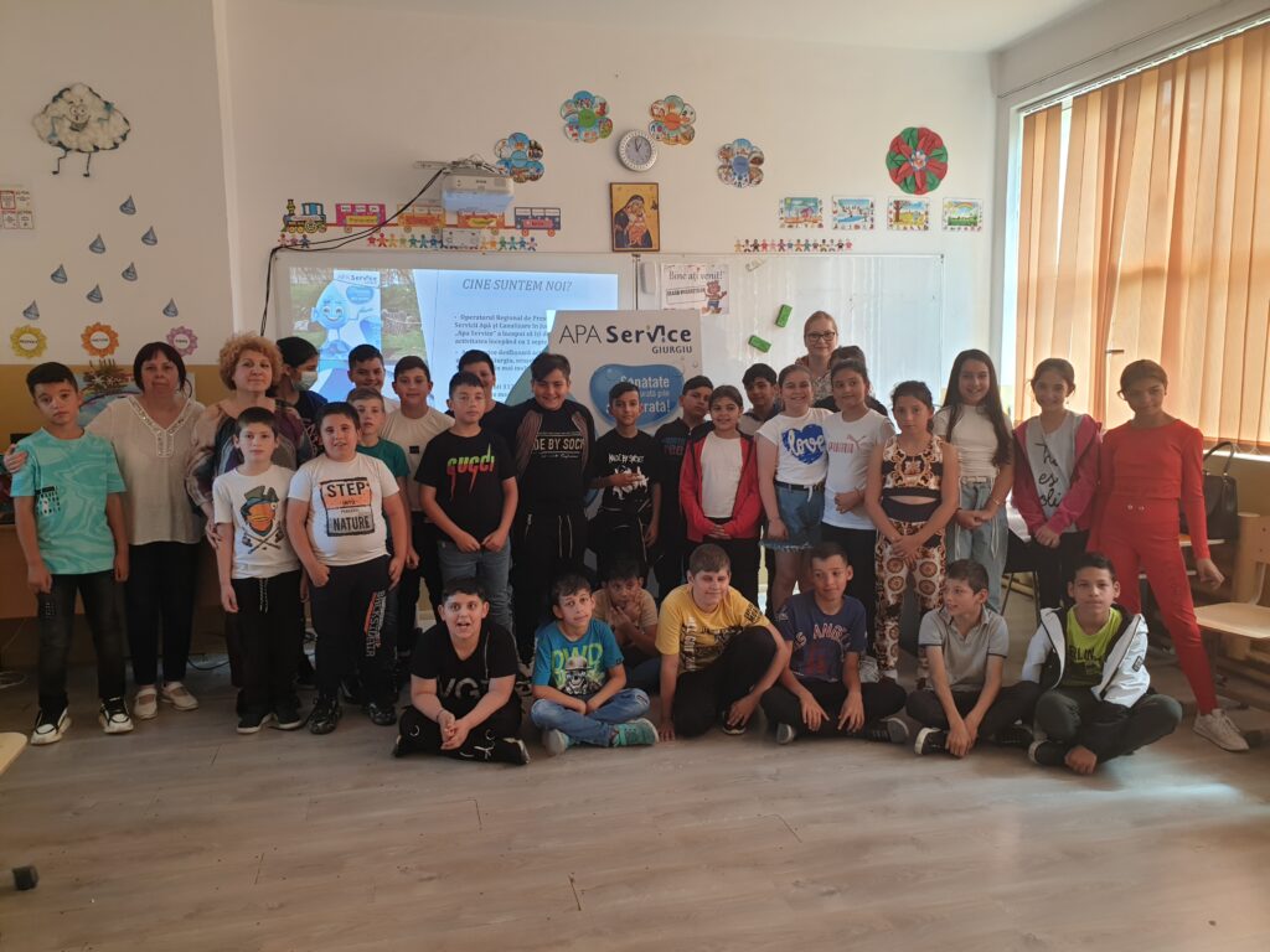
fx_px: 954
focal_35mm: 26
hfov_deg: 67.3
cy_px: 476
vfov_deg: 53.1
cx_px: 635
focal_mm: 4.3
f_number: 2.4
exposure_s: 1/50
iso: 80
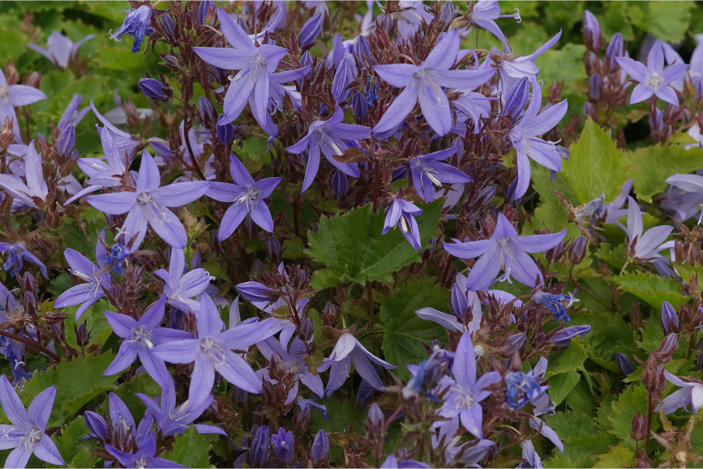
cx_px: 352
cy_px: 234
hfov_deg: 13.7
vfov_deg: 9.1
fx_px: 2929
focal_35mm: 150
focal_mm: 100
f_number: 10
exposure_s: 1/160
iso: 1250
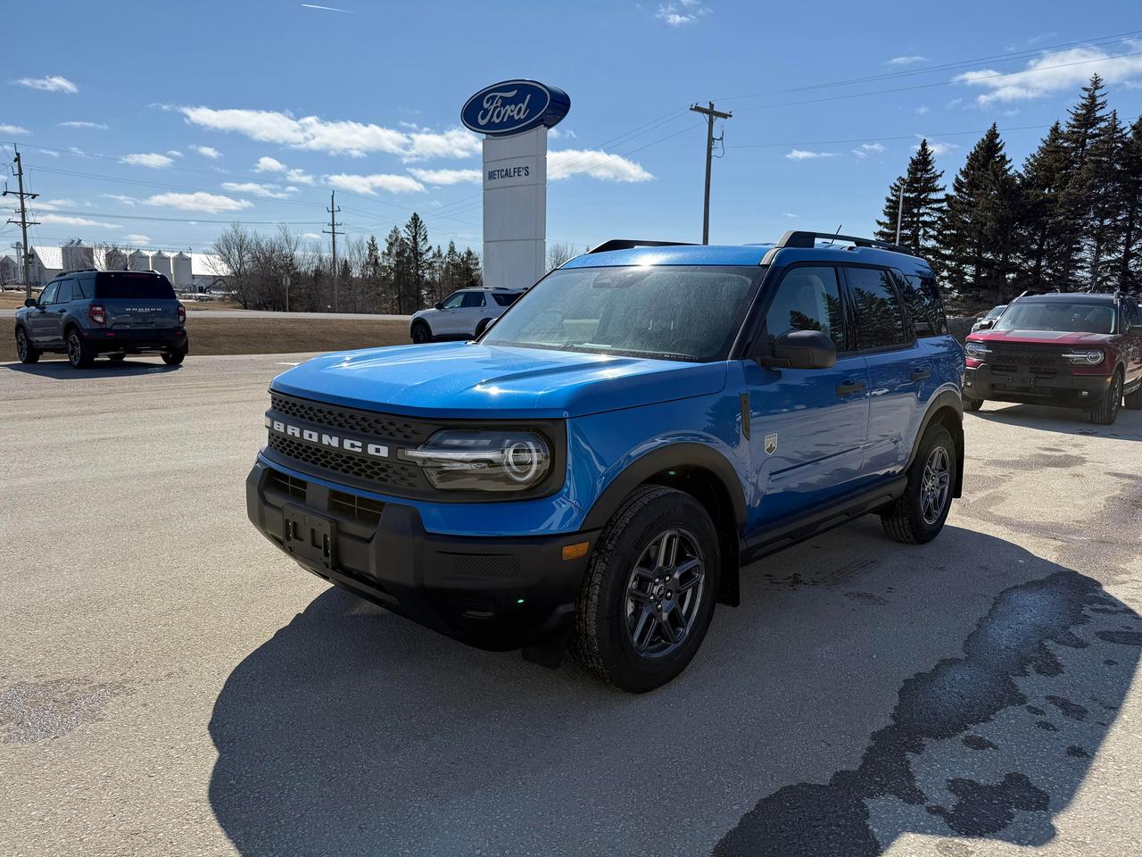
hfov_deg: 71.6
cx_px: 571
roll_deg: -1.7
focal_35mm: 24
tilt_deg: -9.4
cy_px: 428
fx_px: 792
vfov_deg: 56.8
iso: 80
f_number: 1.78
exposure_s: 1/8130
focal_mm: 6.76
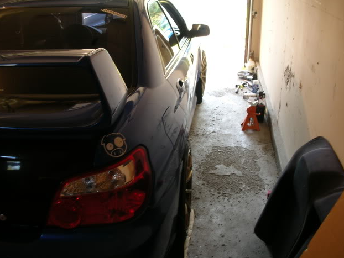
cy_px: 127
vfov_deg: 39.7
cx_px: 170
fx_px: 358
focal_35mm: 36
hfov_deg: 51.3
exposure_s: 1/4.7
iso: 50
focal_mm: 5.8
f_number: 3
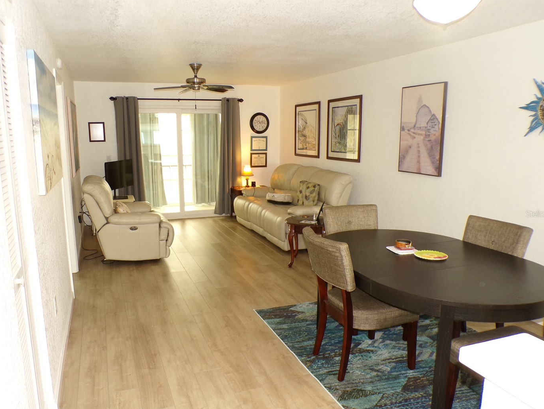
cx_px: 246
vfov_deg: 49.8
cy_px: 213
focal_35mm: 28
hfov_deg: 63.3
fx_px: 440
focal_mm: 4.3
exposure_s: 1/17
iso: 211
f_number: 3
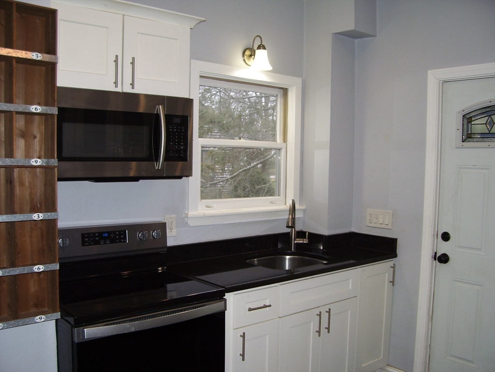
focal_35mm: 34
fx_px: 486
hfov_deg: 54.0
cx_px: 248
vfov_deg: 41.8
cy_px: 186
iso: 80
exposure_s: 1/60
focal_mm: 5.6
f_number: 2.7
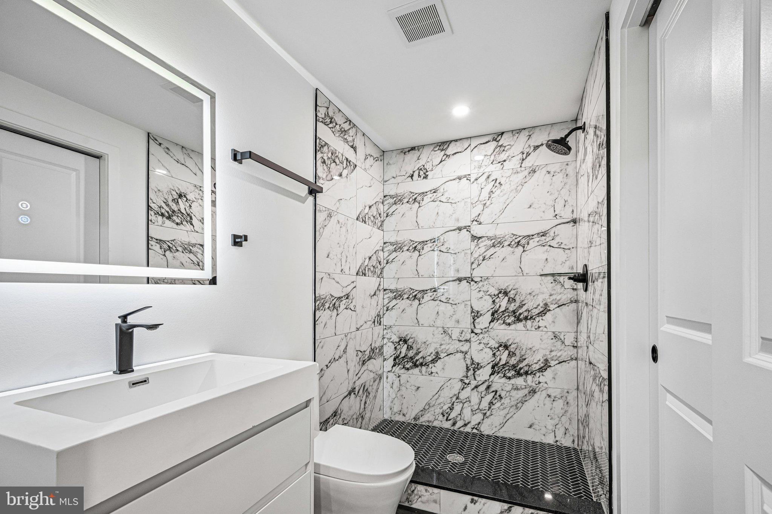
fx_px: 343
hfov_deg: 96.7
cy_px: 257
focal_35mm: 16
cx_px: 386
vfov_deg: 73.7
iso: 800
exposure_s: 1/40
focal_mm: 16
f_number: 8
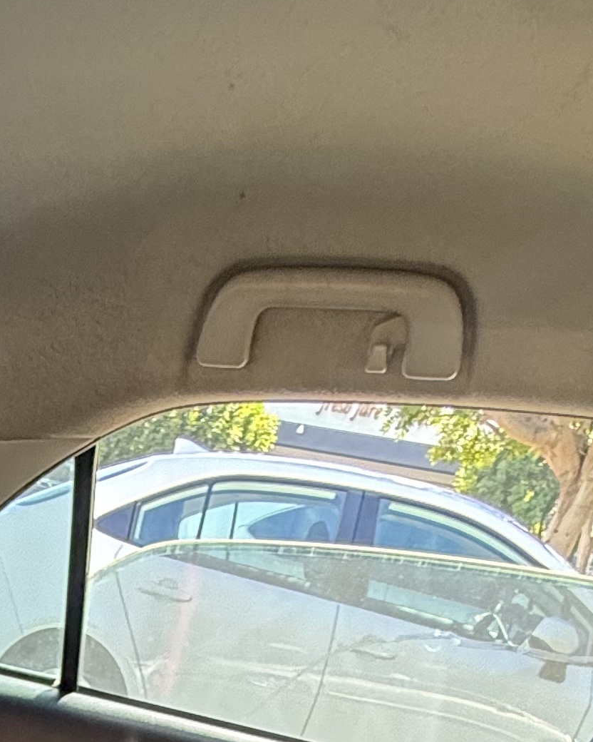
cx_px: -132
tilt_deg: -39.4
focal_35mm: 53
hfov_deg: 25.5
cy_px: 1394
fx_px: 1163
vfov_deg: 20.9
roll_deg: -9.5
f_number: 2.2
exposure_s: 1/99
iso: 200
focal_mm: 2.22
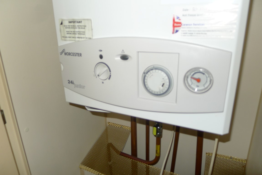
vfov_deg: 53.2
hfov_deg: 73.7
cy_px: 88
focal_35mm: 24
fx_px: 175
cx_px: 131
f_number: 2
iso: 100
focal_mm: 5.1
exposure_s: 1/60
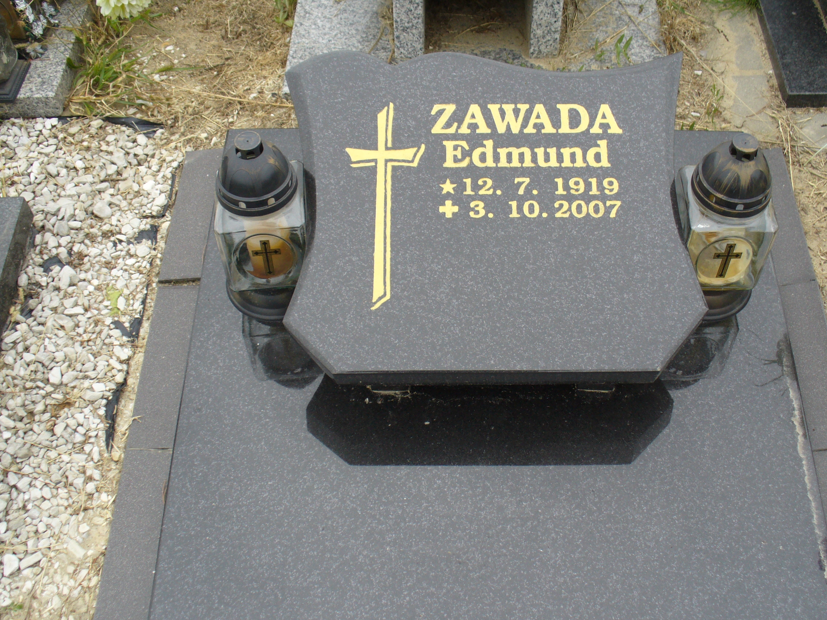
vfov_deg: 34.3
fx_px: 1003
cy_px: 322
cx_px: 465
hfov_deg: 44.7
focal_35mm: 42
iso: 80
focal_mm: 6.1
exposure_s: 1/200
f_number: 2.8
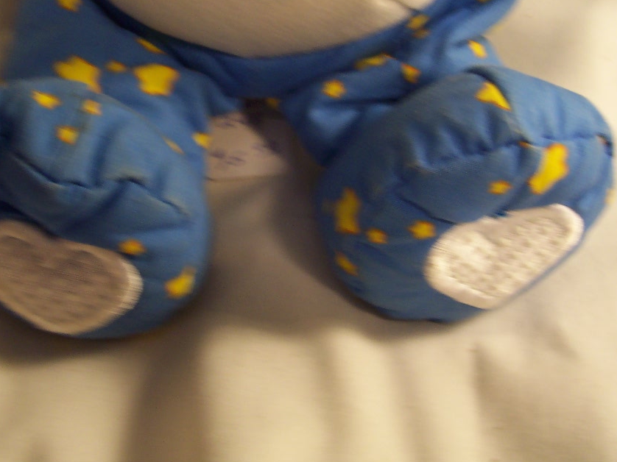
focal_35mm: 53
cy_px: 138
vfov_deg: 27.3
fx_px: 944
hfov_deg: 36.1
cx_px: 256
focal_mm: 5.6
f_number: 2.8
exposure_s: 1/90
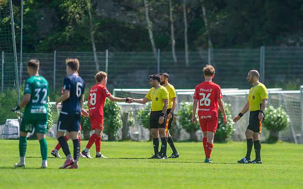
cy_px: 111
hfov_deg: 4.4
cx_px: 167
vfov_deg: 2.7
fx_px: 3982
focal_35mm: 483
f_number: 4
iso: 400
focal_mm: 420
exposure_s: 1/2000
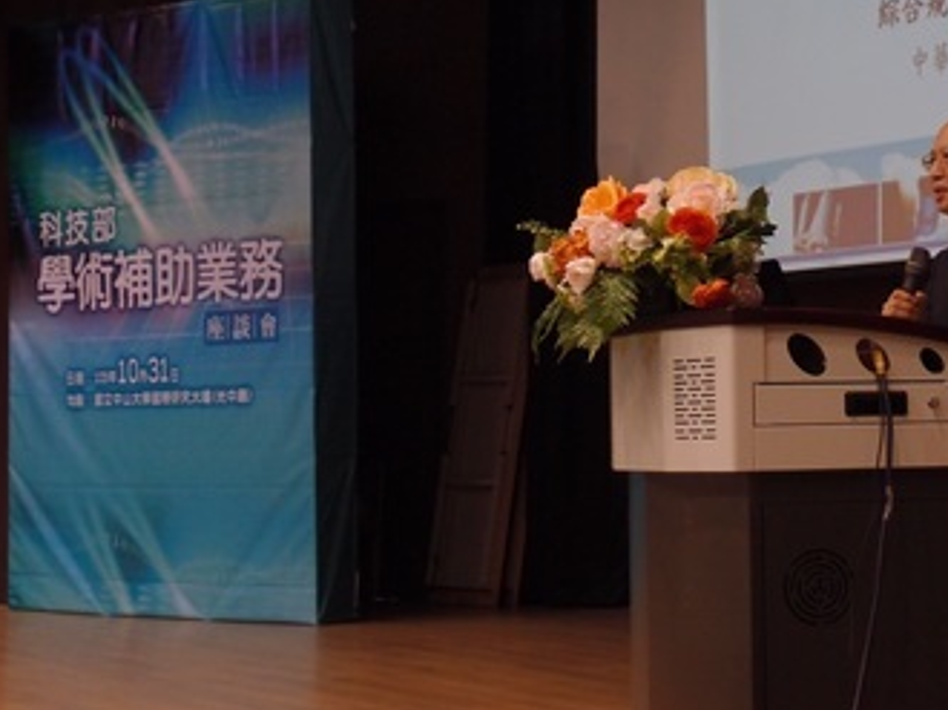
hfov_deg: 21.3
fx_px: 2490
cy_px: 132
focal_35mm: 91
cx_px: 779
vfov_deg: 16.1
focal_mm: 10.83
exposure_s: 1/60
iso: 200
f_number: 2.1
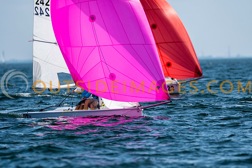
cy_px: 84
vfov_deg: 3.0
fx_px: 3253
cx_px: 126
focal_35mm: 465
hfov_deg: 4.4
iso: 200
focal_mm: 300
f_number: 5
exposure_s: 1/4000
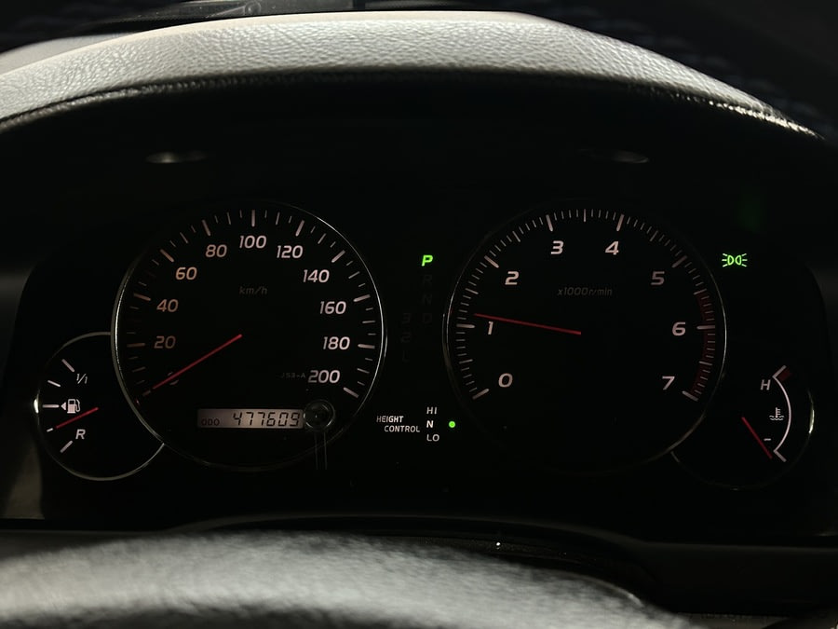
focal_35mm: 48
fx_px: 1162
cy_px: 314
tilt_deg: -27.4
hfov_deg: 39.7
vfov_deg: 30.3
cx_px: 419
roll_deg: +0.8
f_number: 1.78
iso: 400
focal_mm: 6.86
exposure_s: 1/33
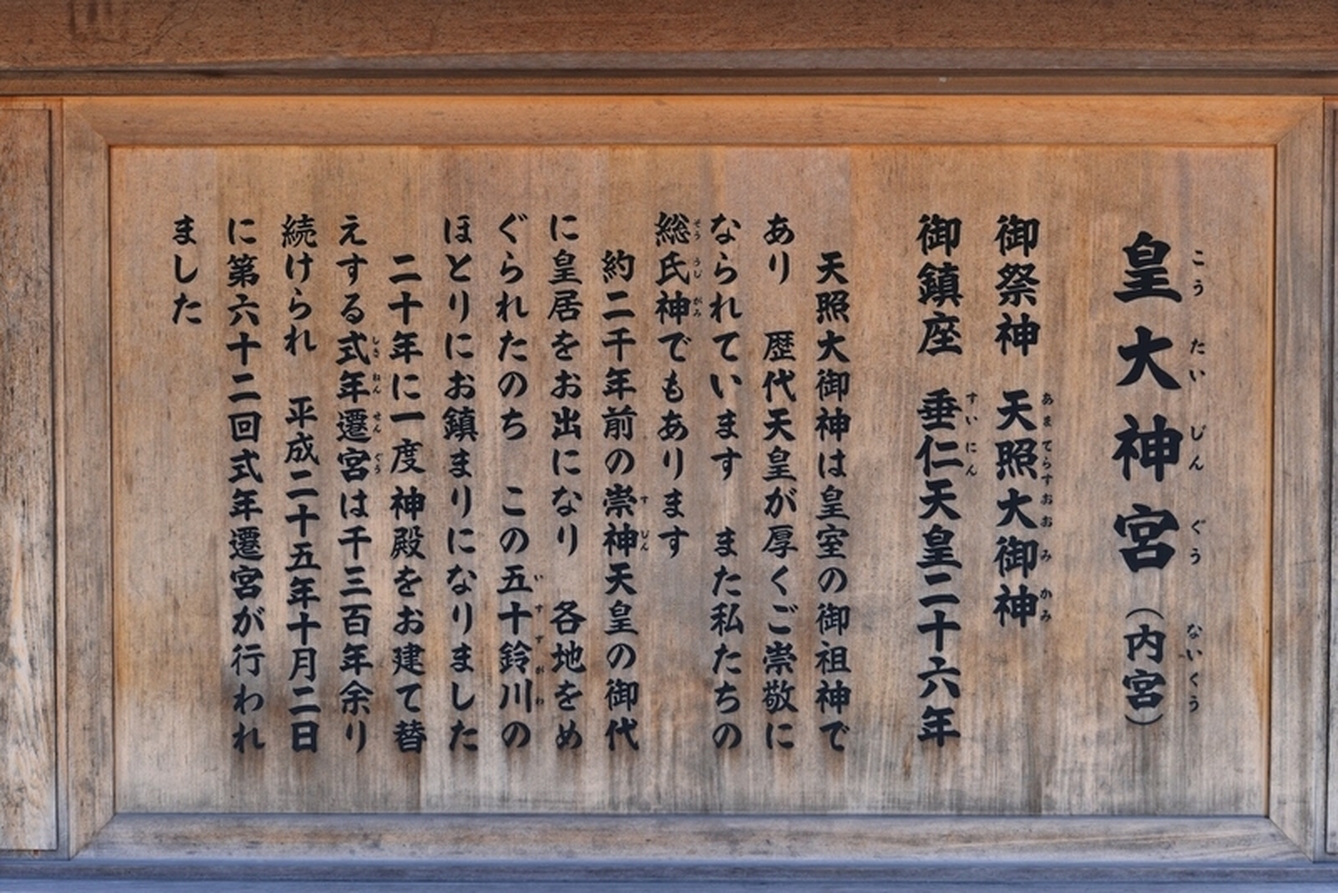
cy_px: 446
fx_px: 1301
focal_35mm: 35
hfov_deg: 54.4
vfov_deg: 37.9
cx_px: 669
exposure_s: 1/200
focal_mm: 35
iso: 400
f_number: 7.1
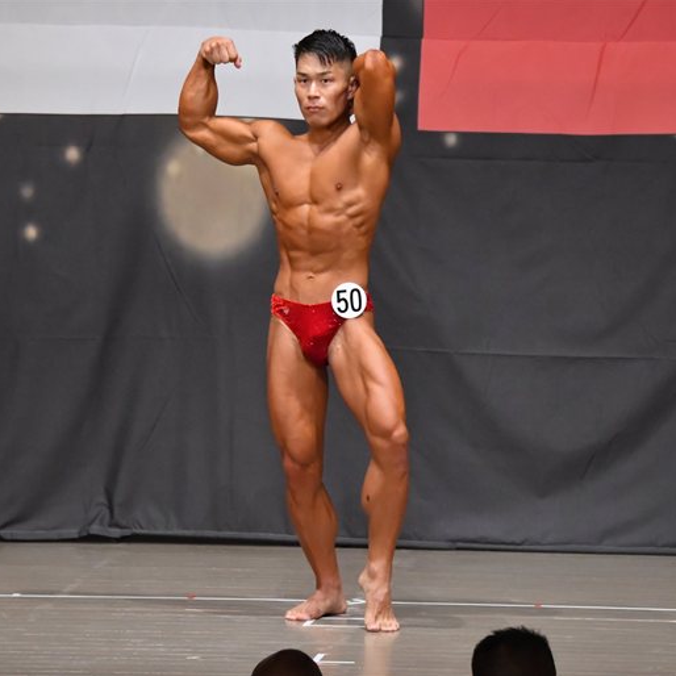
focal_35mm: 278
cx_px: 348
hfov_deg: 6.3
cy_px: 338
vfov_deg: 6.3
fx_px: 6142
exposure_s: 1/400
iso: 6400
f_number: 5.6
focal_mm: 145
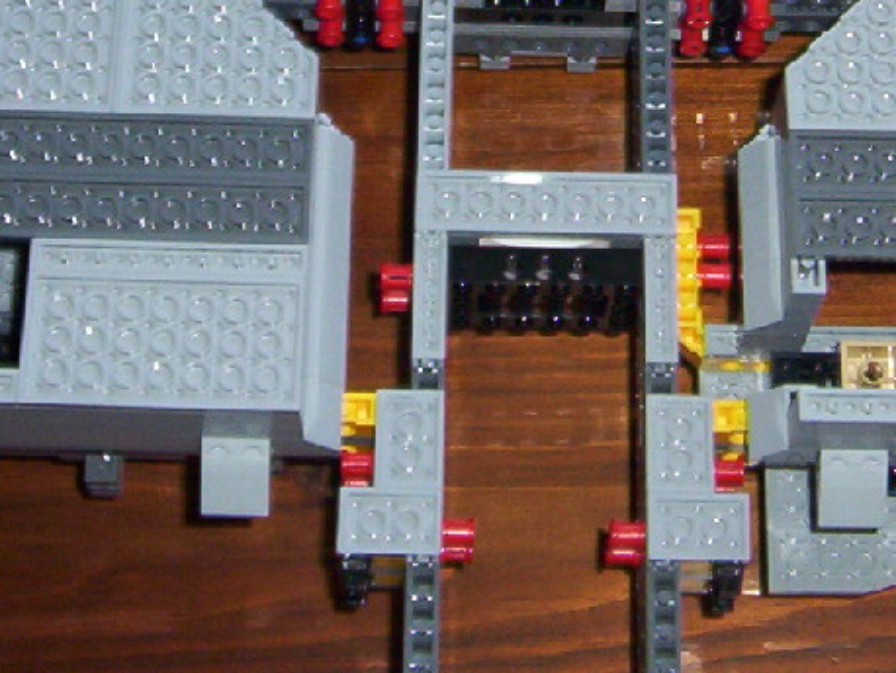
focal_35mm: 93
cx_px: 513
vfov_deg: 15.5
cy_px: -39
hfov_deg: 21.1
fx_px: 2408
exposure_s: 1/30
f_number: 2.76
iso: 140
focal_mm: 5.54
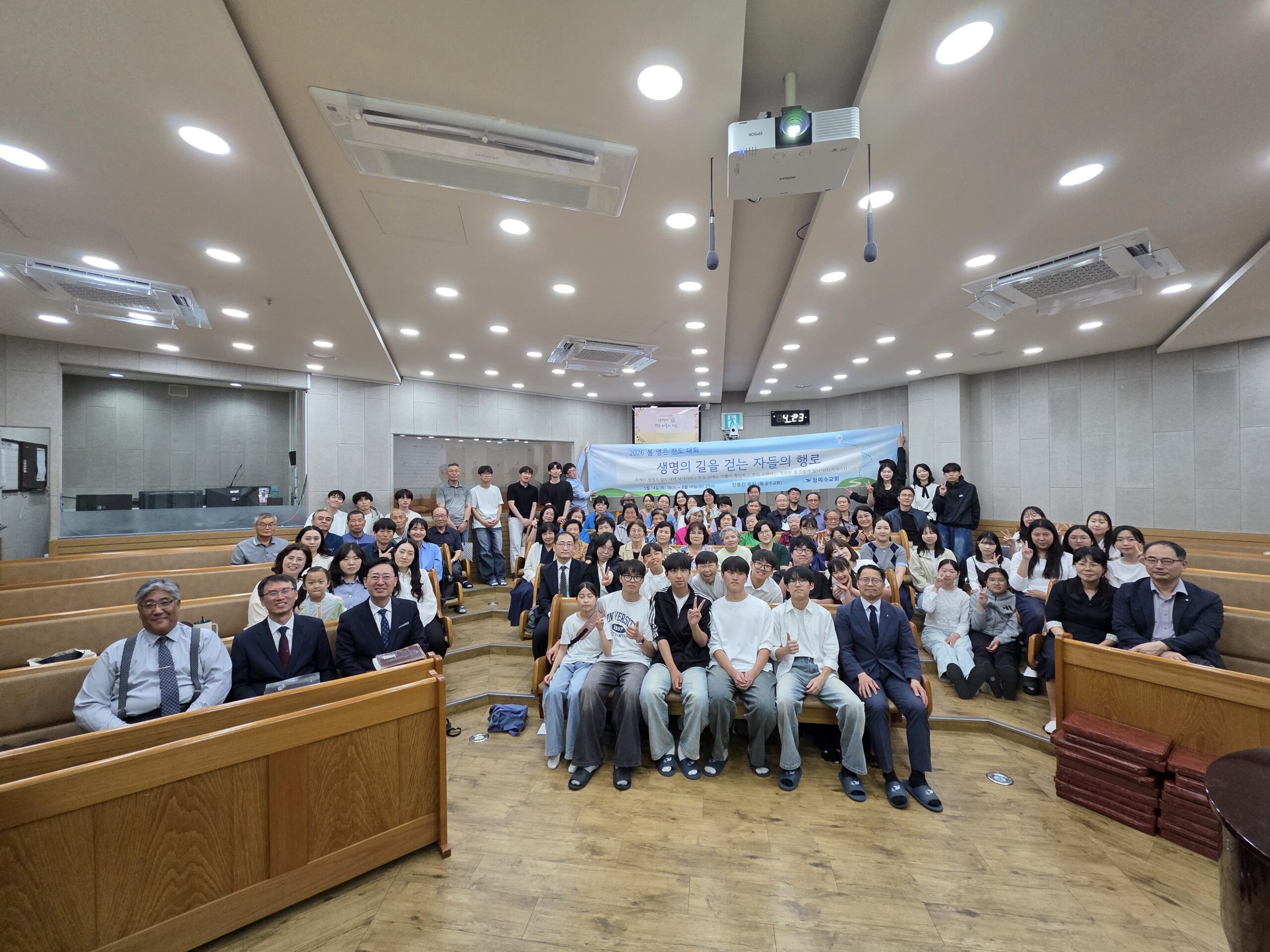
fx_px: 477
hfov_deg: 106.2
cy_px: 476
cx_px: 635
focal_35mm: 13
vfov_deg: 89.9
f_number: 1.9
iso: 250
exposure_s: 1/120
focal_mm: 2.2
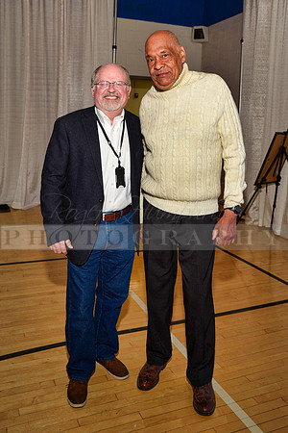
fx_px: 372
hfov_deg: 42.3
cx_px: 144
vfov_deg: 60.3
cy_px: 216
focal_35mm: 31
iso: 200
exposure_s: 1/60
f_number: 5
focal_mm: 31
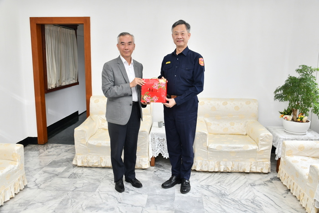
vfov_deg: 42.3
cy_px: 106
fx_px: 275
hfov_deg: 60.3
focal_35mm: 31
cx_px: 160
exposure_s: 1/80
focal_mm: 31
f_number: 8
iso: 500
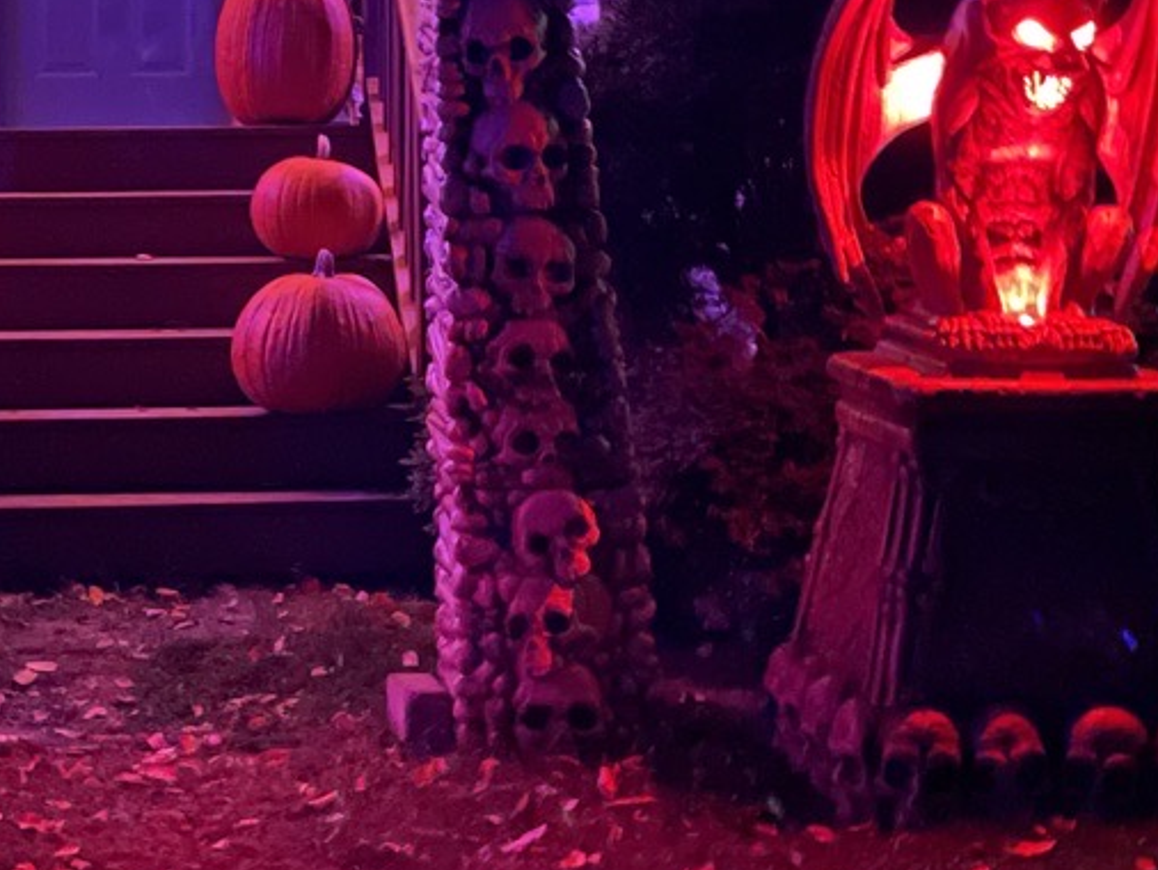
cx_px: 213
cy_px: 175
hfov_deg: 24.9
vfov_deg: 19.0
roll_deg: +0.9
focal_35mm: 77
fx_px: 2577
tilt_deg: +1.2
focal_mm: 4.2
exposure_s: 1/2
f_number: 1.6
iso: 2000
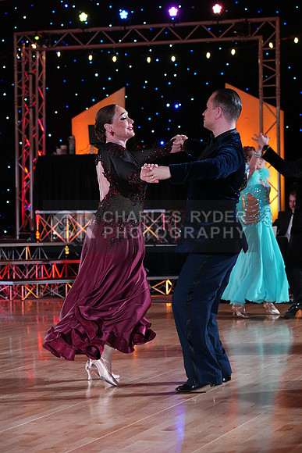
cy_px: 226
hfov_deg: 13.0
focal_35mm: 105
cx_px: 151
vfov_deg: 19.5
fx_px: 1320
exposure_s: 1/400
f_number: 5
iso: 5000
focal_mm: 105
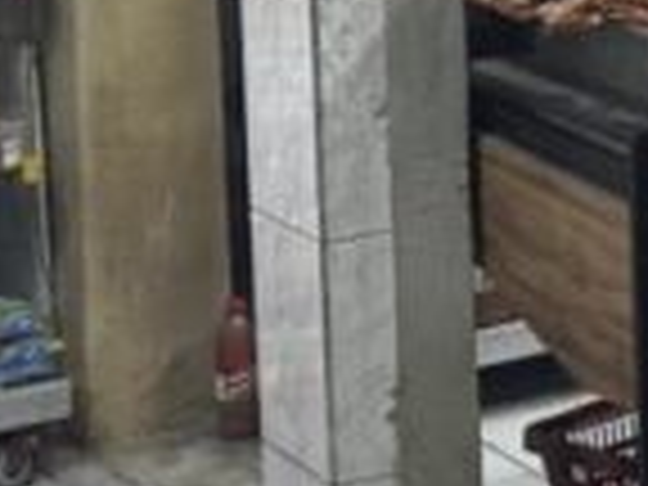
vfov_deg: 8.8
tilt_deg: -0.8
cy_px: -464
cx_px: 1688
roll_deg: +1.3
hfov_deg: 10.3
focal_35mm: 160
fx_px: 2995
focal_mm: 6.86
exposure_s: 1/60
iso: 125
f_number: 1.78
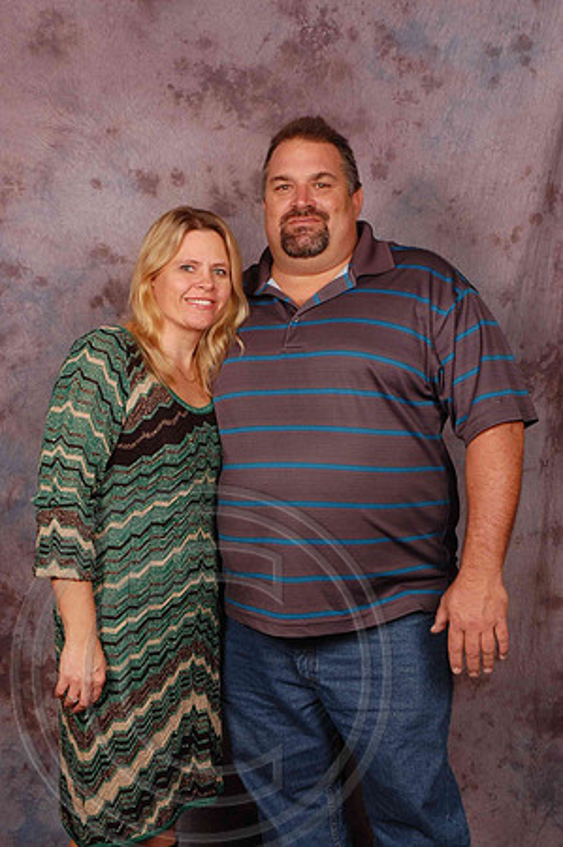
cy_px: 424
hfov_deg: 23.7
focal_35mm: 57
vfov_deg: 35.1
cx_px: 282
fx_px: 1340
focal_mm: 38
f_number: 10
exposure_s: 1/125
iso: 200
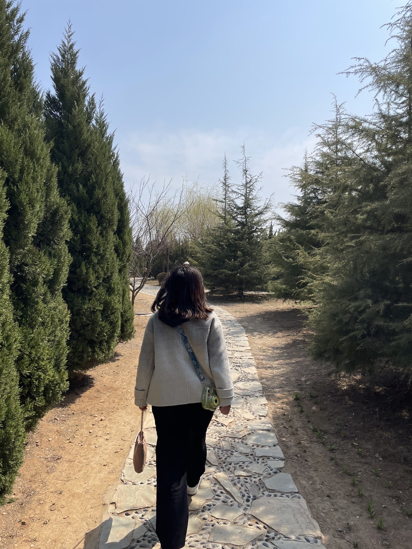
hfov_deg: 53.1
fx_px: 413
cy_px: 274
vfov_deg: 67.3
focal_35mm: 26
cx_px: 206
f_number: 1.6
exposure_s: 1/5051
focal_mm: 4.2
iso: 32
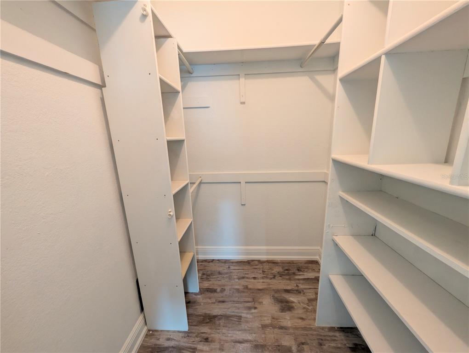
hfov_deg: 110.5
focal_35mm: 12
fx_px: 163
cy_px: 176
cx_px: 234
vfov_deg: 94.6
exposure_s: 1/24
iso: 109
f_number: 1.7
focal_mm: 2.02
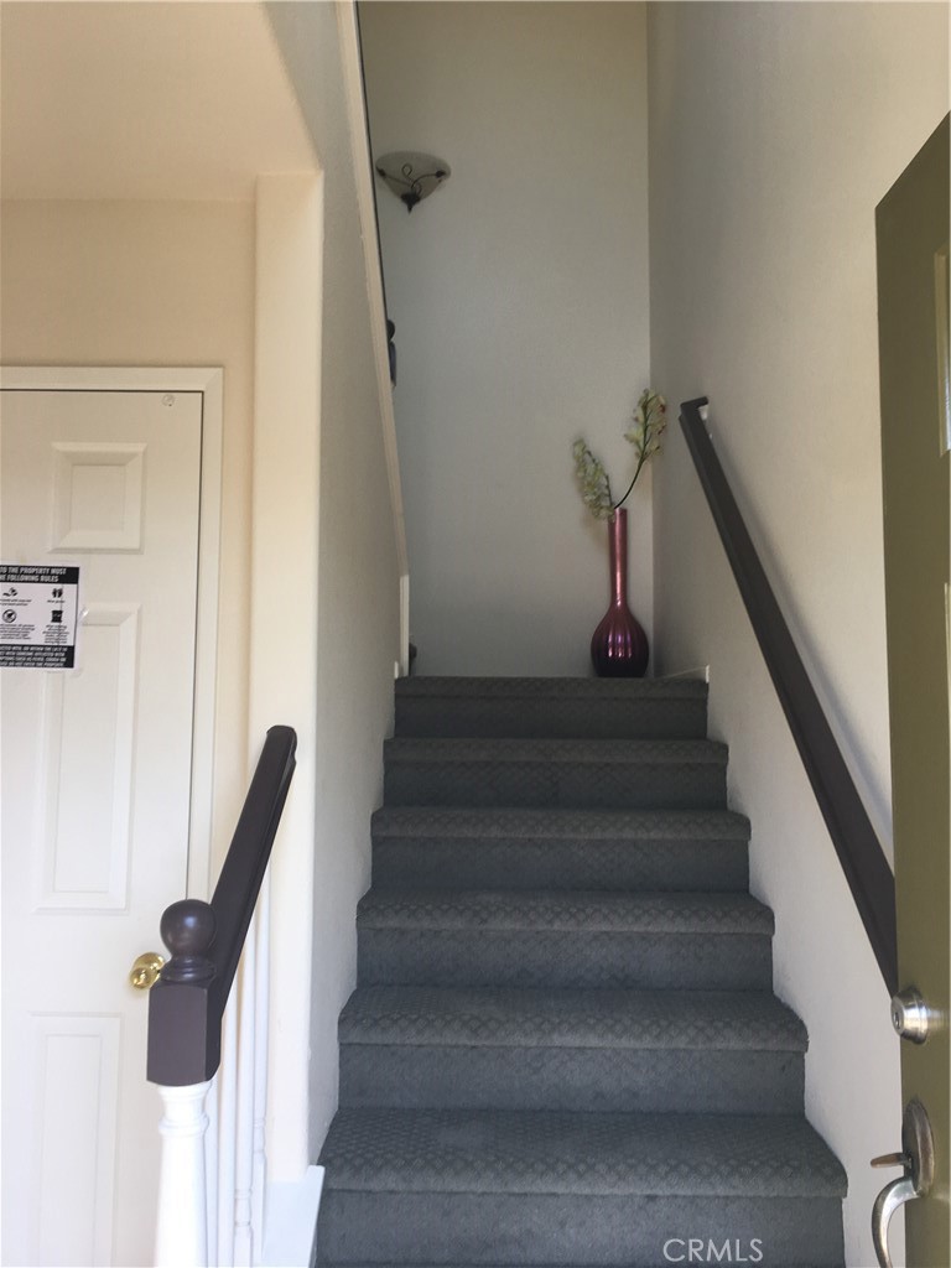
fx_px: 1062
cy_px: 634
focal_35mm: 29
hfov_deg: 48.2
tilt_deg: +5.1
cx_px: 476
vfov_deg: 61.7
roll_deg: -0.9
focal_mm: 4.15
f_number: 2.2
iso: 25
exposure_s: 1/60
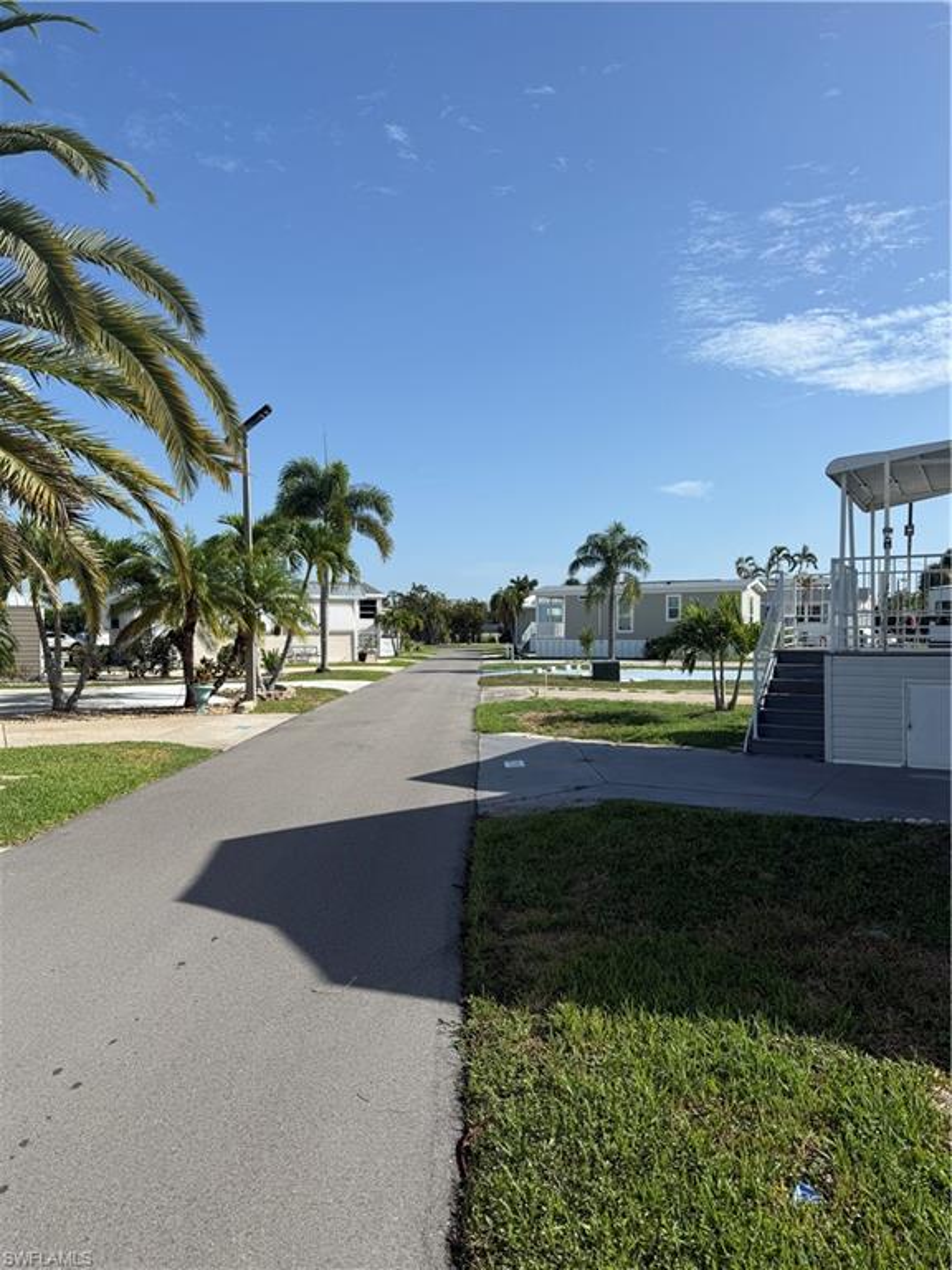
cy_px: 635
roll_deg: +0.3
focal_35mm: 24
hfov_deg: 56.8
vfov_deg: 71.6
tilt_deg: -0.7
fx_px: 880
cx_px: 476
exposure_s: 1/5714
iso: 80
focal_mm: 6.76
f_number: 1.78
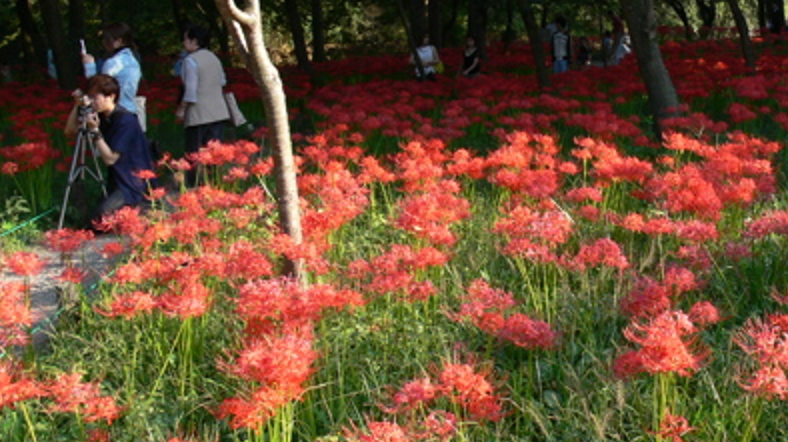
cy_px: 144
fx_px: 1295
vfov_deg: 19.3
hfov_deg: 32.9
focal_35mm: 62
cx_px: 628
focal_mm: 7.4
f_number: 4
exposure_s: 1/100
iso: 80
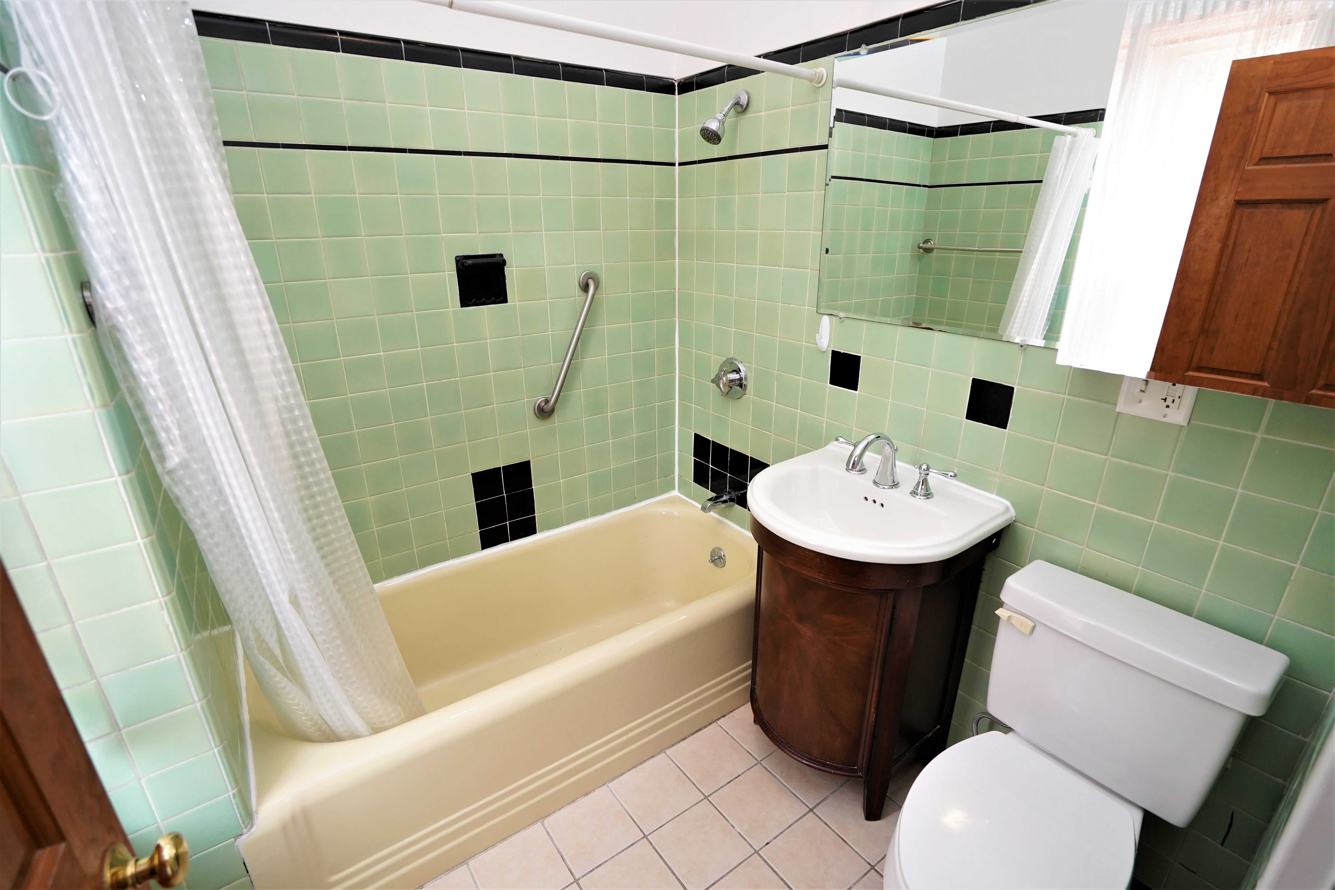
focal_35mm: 16
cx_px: 668
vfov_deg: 73.7
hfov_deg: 96.7
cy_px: 445
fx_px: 593
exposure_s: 1/160
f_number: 4
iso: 1600
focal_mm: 16
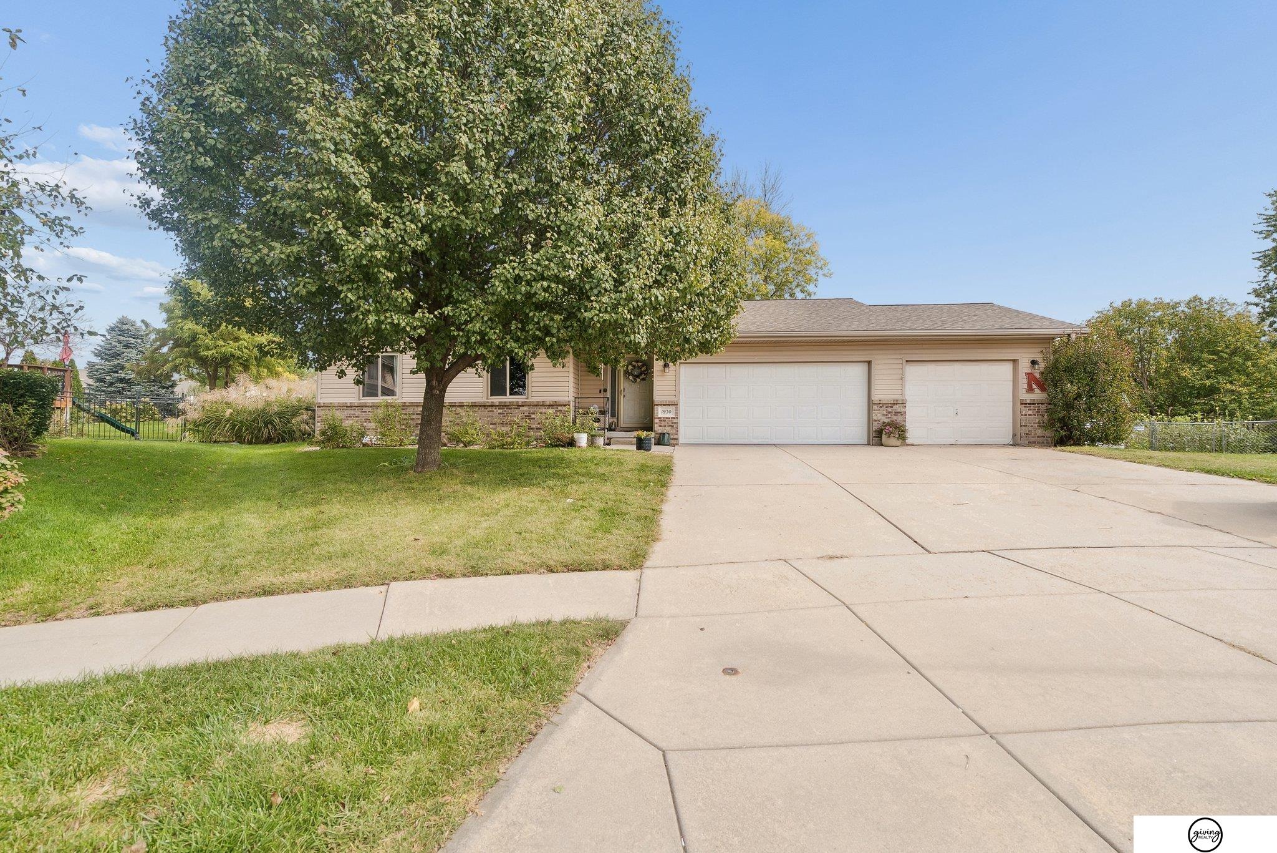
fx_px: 568
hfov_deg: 96.7
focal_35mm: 16
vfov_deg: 73.8
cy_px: 426
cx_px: 638
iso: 200
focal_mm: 16
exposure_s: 1/80
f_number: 8
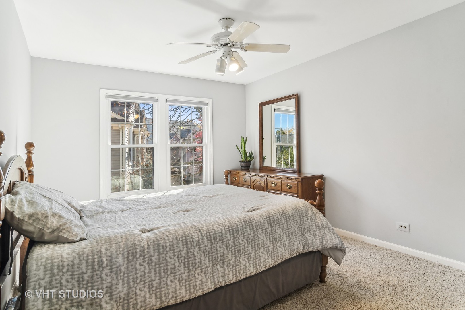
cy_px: 155
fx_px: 232
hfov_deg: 90.0
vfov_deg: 67.4
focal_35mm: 18
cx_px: 232
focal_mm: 12
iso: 200
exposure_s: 1/25
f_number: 8
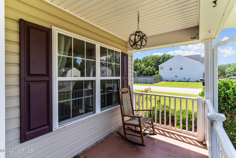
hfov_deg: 93.3
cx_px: 118
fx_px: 111
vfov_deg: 70.4
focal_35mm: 17
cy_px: 79
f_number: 7.1
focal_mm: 17
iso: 100
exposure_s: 1/100
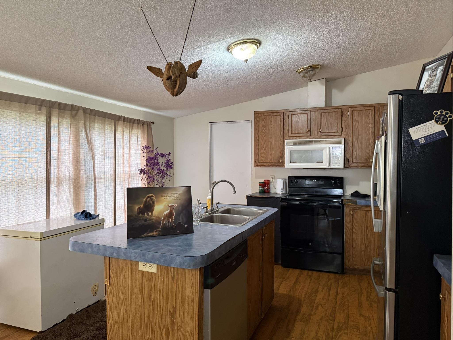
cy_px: 170
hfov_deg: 71.6
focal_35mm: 24
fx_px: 314
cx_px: 226
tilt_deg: -1.3
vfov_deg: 56.8
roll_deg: +0.3
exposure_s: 1/60
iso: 400
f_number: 1.78
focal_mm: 6.76
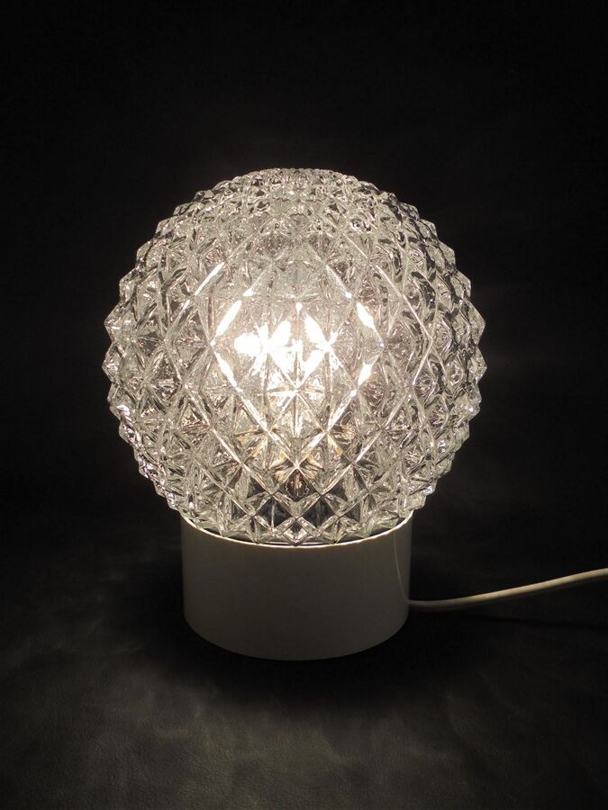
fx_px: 796
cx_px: 304
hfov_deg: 41.8
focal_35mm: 34
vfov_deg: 54.0
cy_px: 405
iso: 100
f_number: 4
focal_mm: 6.1
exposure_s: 1/200
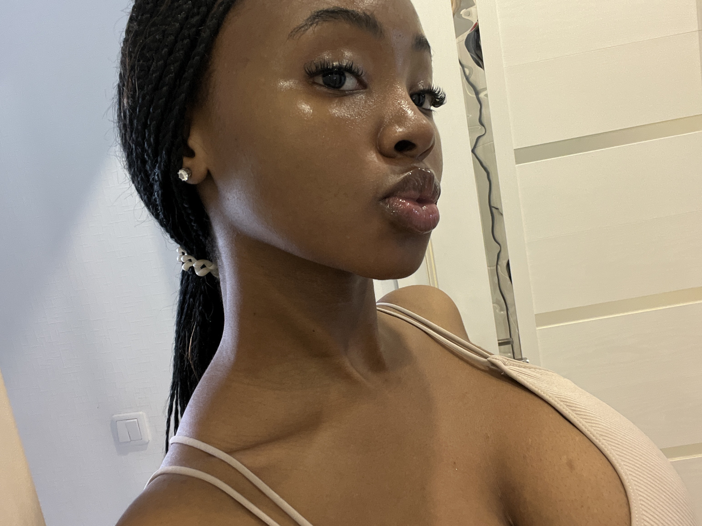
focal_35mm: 30
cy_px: 263
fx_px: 608
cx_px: 351
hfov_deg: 60.0
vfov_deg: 46.8
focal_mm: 2.71
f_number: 2.2
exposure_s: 1/33
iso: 320
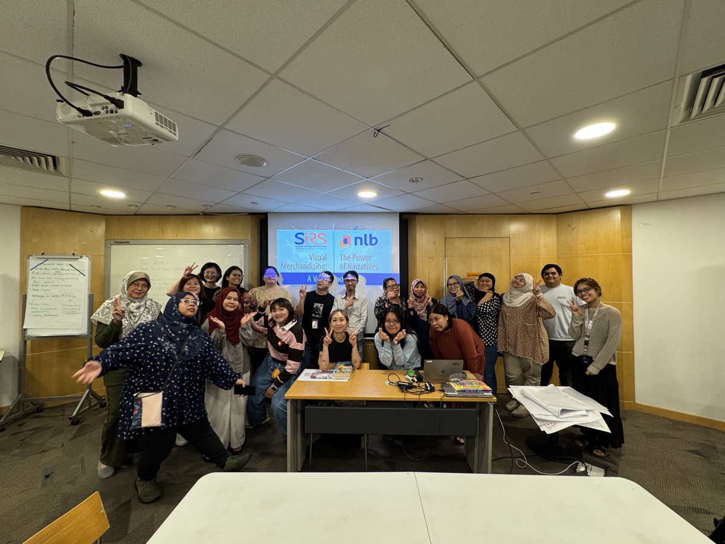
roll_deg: +0.5
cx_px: 362
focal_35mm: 14
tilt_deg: +0.4
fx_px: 293
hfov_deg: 102.1
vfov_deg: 85.7
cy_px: 272
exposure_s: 1/50
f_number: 2.2
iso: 160
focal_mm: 2.22
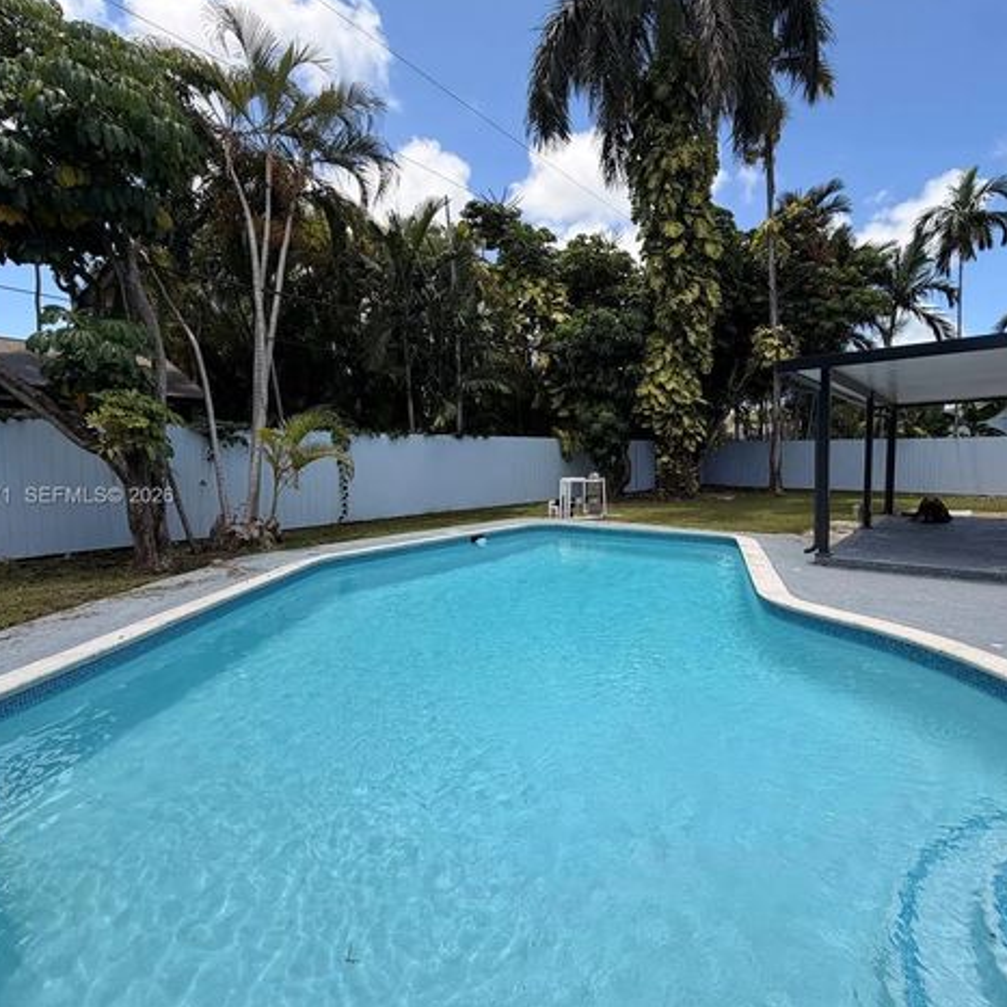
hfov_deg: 83.1
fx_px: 560
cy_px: 497
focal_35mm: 17
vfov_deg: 84.0
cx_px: 596
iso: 25
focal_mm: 2.22
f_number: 2.2
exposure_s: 1/770
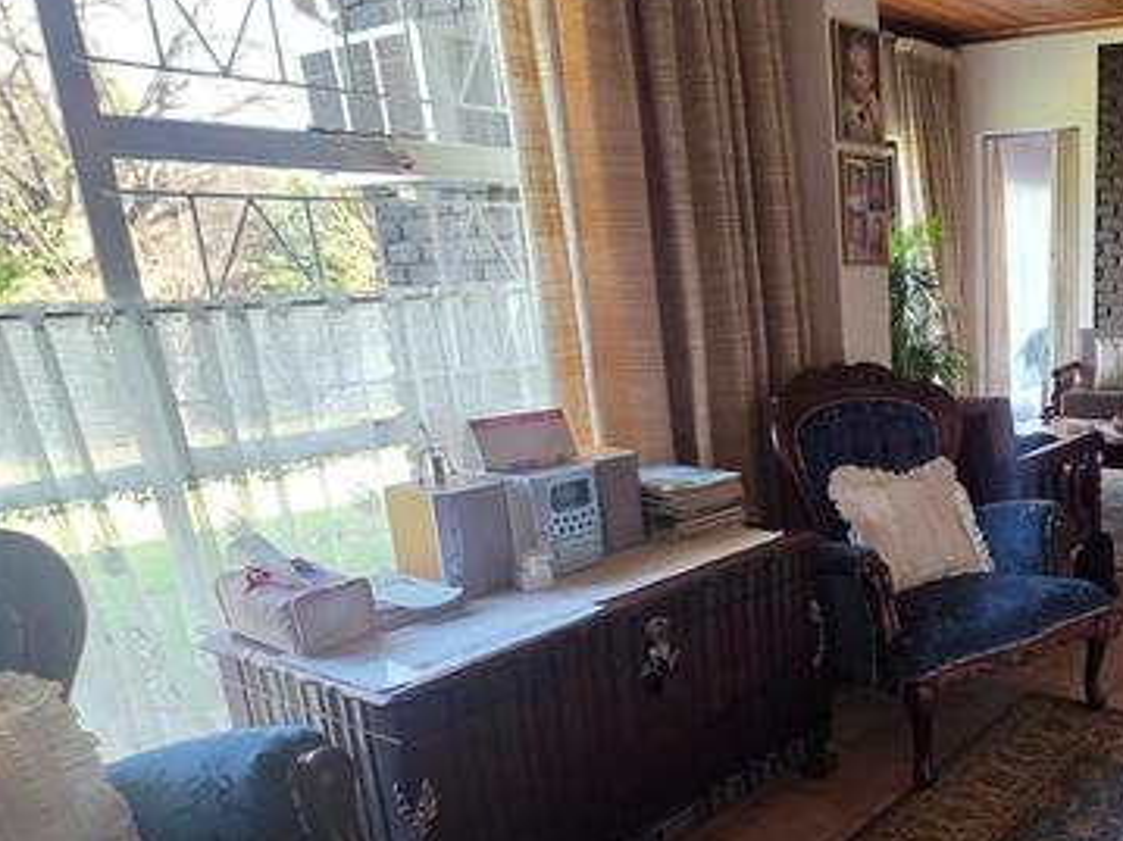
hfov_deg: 54.5
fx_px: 940
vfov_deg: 47.6
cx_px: 992
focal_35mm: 29
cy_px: 541
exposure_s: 1/100
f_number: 1.9
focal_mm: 2.2
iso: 200
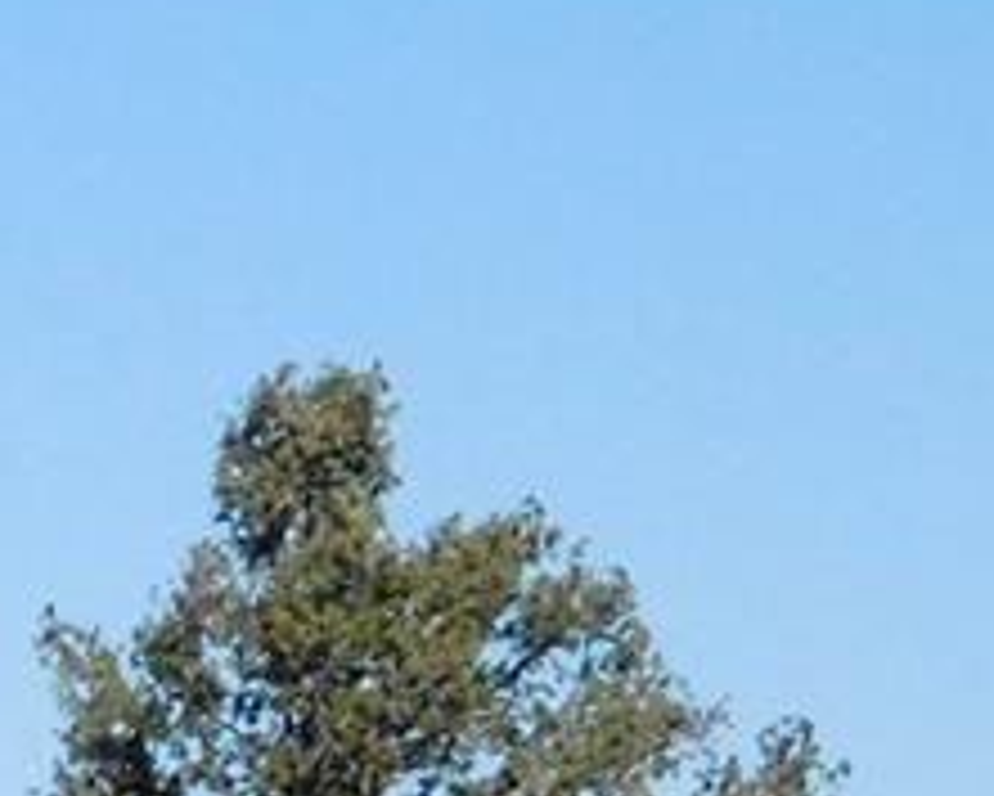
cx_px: -1093
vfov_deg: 3.0
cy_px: 1590
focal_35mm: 519
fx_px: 15275
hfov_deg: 3.7
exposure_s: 1/1500
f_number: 9.6
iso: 800
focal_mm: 20.3
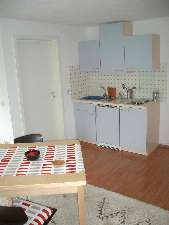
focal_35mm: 35
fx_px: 228
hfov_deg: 40.7
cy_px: 112
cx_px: 84
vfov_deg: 52.6
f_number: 2.6
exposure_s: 1/80
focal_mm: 5.8
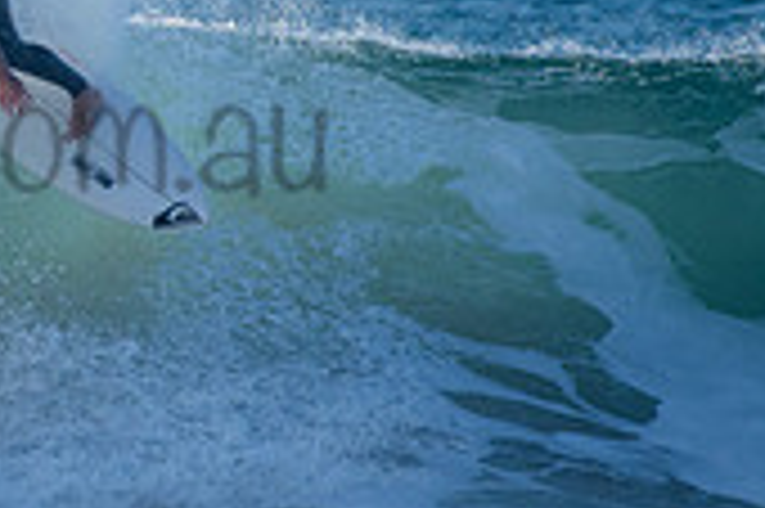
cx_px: -145
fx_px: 39125
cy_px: 46
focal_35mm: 1843
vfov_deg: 0.7
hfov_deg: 1.1
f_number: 5.6
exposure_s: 1/2000
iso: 400
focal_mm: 500
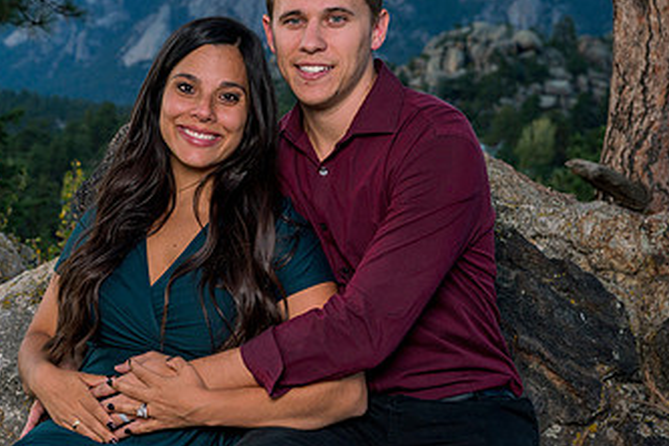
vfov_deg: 15.7
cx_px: 215
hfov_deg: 23.3
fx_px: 1617
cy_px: 226
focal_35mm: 87
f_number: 5.6
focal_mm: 50
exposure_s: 1/200
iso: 160
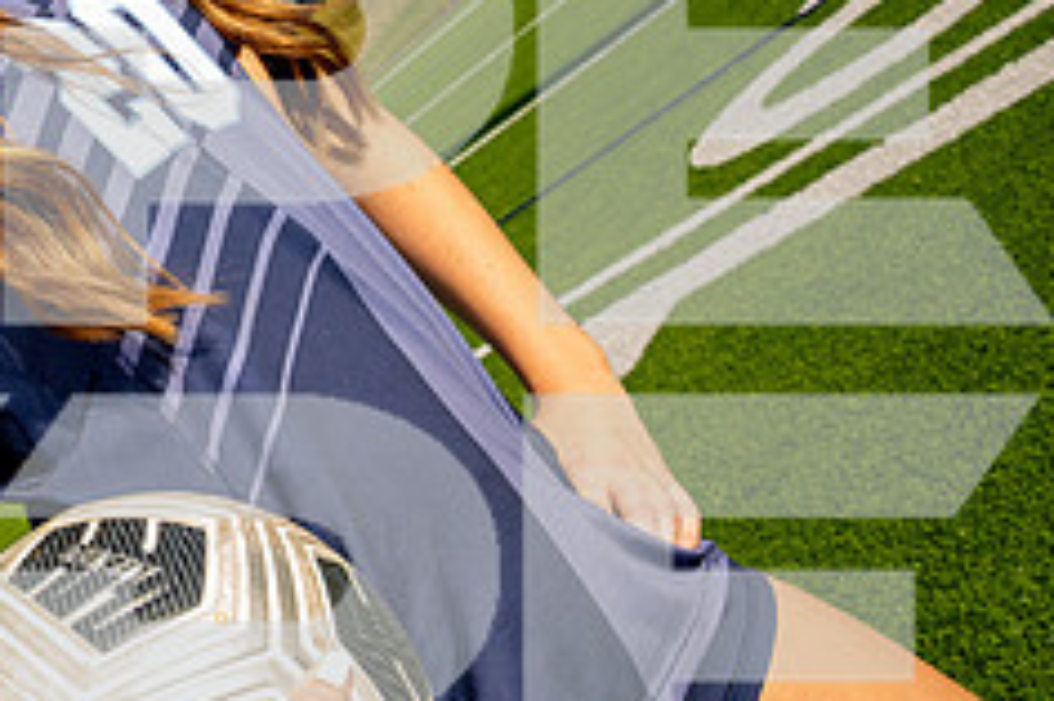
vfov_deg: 22.5
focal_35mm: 59
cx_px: -85
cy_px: 92
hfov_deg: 30.6
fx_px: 1726
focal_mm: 24
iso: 50
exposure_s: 1/125
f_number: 7.1
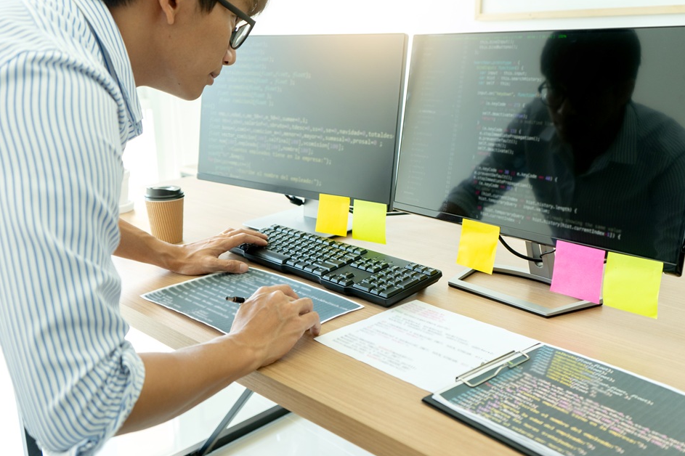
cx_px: 361
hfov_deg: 54.4
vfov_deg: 37.8
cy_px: 234
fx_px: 666
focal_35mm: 35
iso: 400
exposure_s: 1/125
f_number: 4
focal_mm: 33
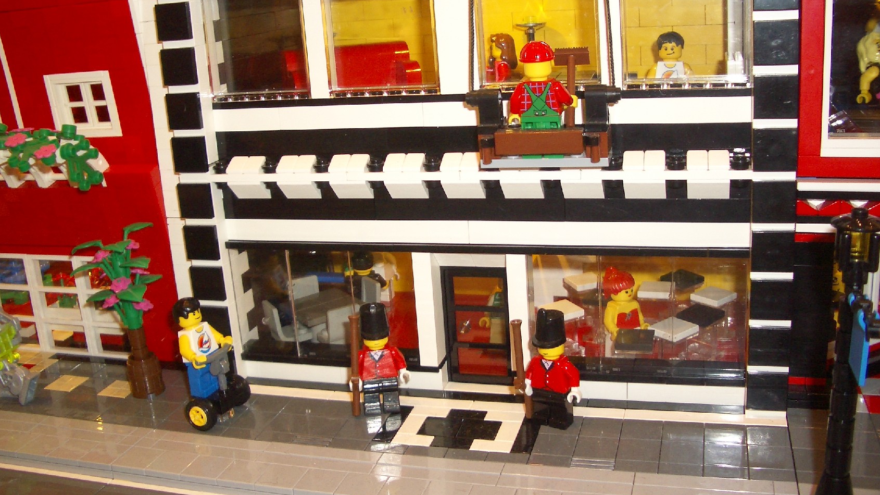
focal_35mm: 39
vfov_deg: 30.3
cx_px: 433
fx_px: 910
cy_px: 186
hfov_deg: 51.6
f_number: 2.6
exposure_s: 1/60
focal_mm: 5.8
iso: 100
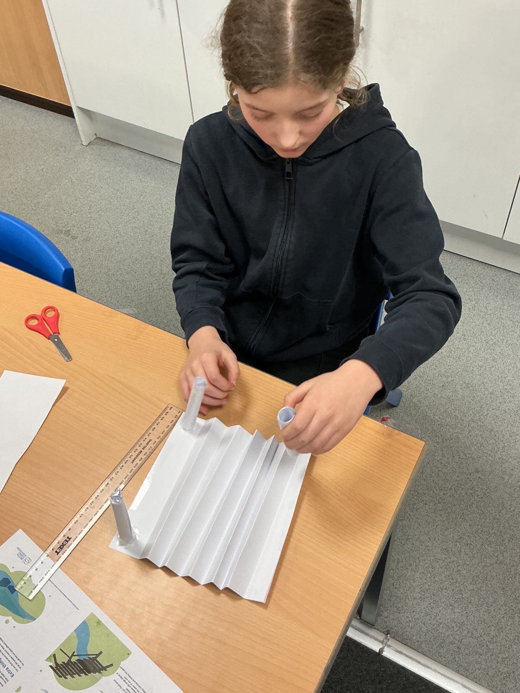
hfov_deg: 40.7
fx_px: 701
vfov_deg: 52.5
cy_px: 307
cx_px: 271
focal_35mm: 35
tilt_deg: -49.5
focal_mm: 3
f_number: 1.8
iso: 80
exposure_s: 1/60
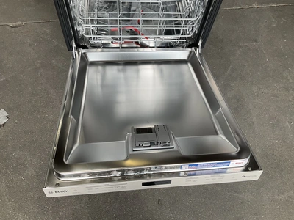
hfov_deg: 61.7
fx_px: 246
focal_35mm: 29
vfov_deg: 48.2
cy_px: 110
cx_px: 147
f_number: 1.8
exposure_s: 1/122
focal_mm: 3
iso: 25
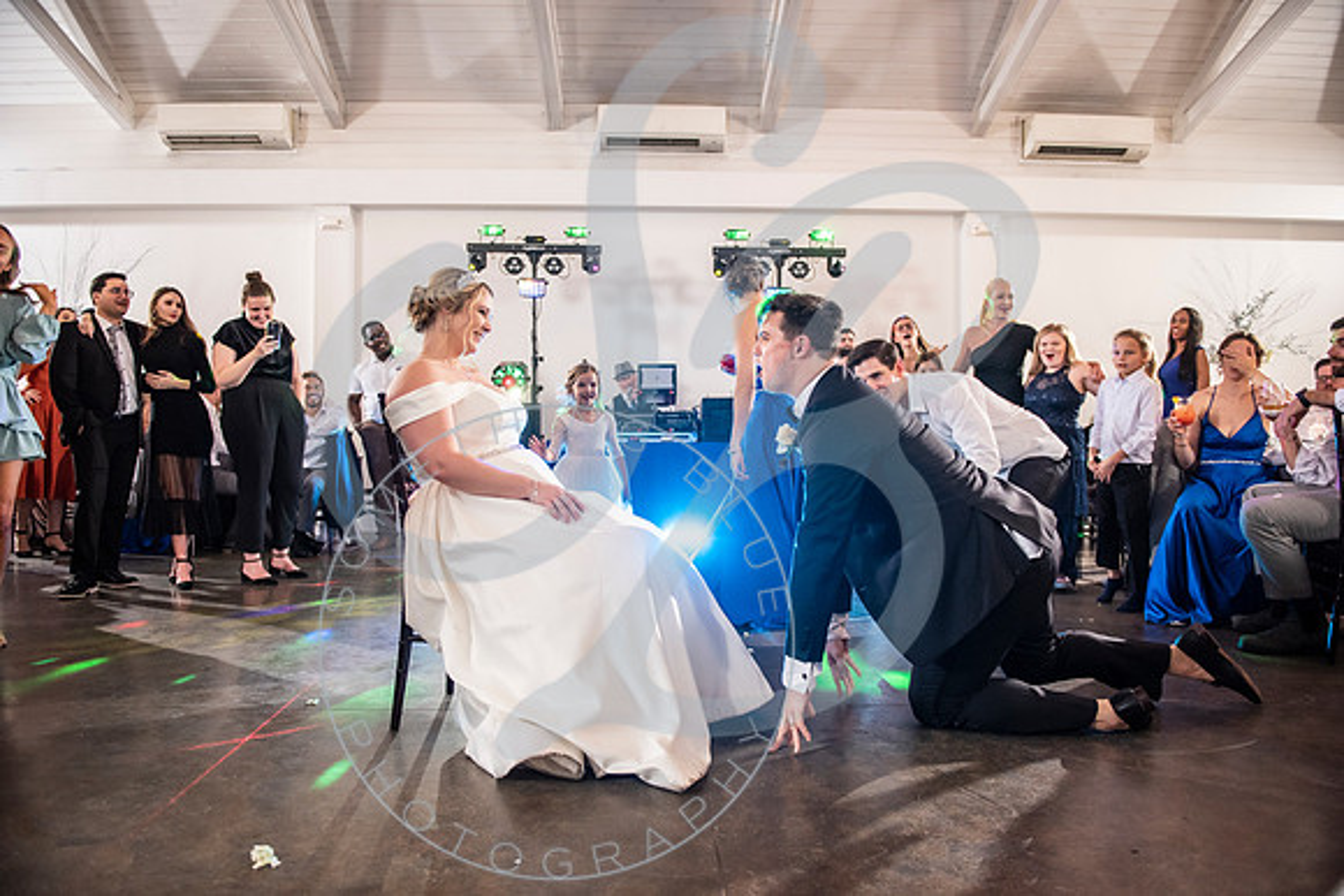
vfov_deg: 52.8
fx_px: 904
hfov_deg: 73.3
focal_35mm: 24
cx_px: 672
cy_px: 448
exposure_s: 1/125
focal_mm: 24
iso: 1600
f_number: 2.8
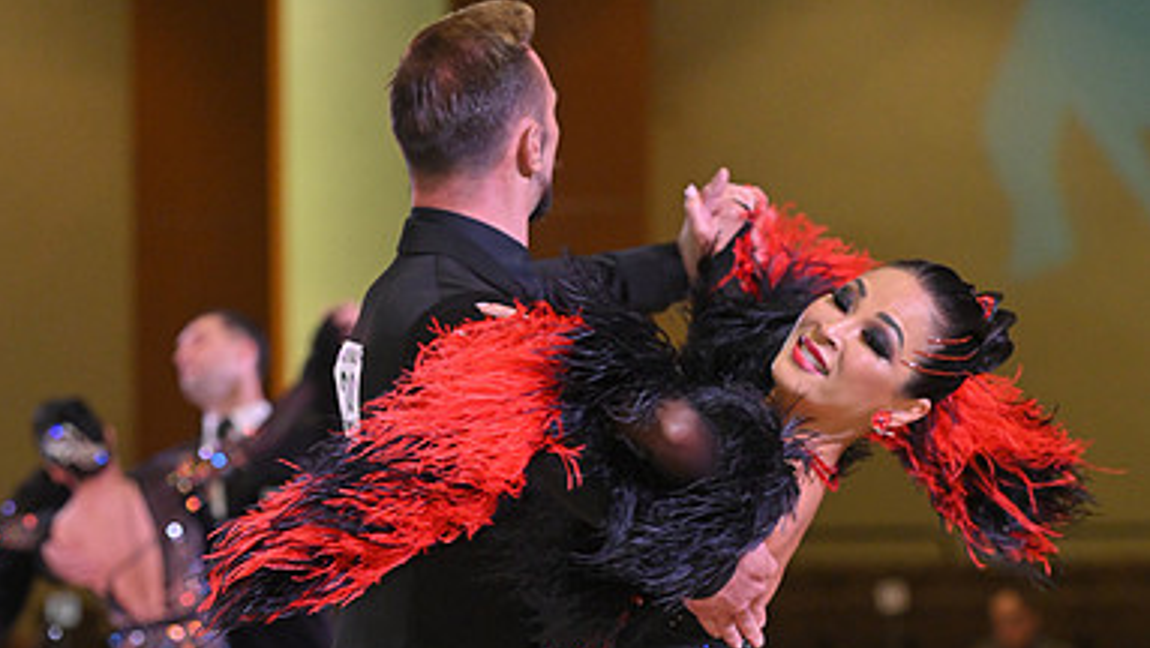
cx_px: 572
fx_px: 6530
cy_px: 837
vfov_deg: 5.7
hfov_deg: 10.1
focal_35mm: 214
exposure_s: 1/400
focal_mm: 135
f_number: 5
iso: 3200
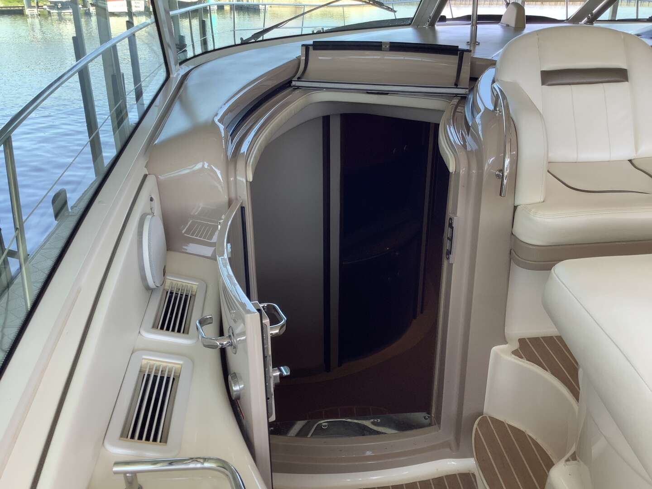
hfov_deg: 58.4
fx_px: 584
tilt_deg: -23.5
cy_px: 244
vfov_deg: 45.4
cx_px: 326
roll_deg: +0.2
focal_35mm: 31
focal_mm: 3.3
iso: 50
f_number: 2.4
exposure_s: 1/120
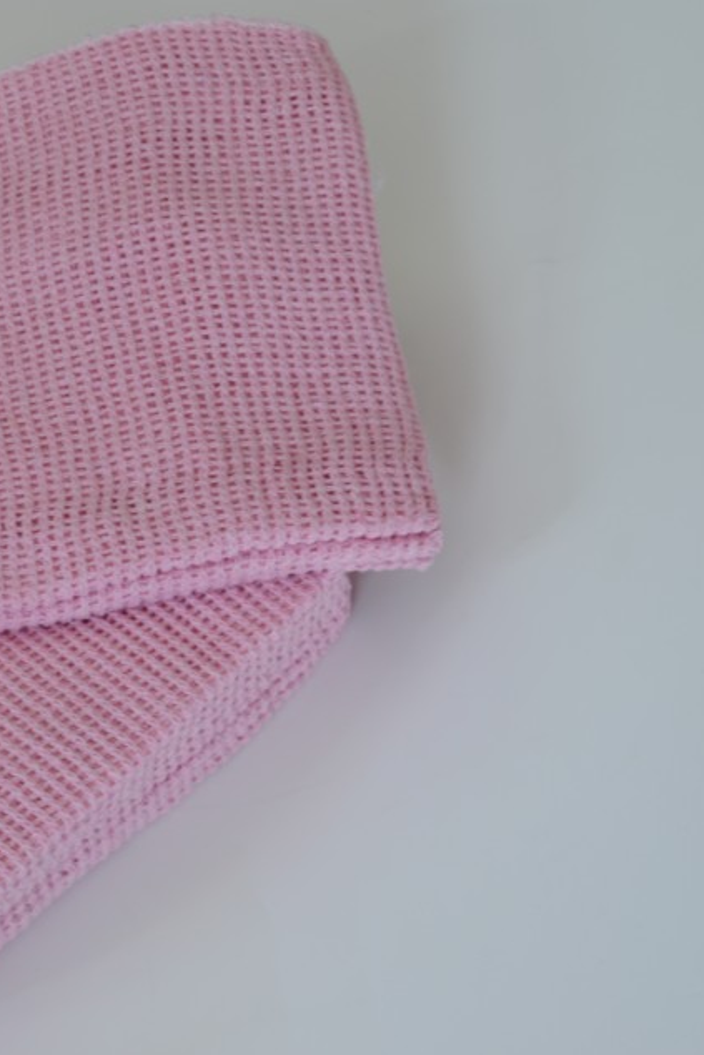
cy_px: 508
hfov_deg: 10.5
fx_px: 3805
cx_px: -38
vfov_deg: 15.8
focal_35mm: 130
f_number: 8
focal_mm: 55
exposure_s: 1/2
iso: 200
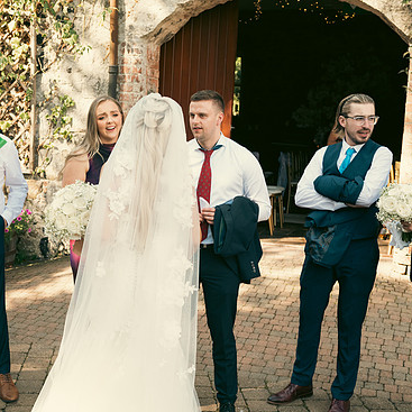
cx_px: 157
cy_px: 216
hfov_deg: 33.2
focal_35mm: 51
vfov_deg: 33.4
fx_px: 687
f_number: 5
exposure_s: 1/160
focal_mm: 38
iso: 160
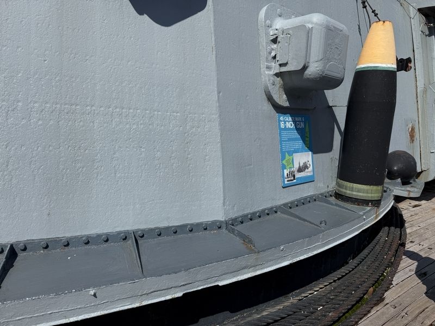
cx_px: 218
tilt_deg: -9.7
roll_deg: -2.8
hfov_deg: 71.6
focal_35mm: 24
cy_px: 163
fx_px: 302
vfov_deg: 56.8
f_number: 1.78
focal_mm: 6.76
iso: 80
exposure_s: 1/8130
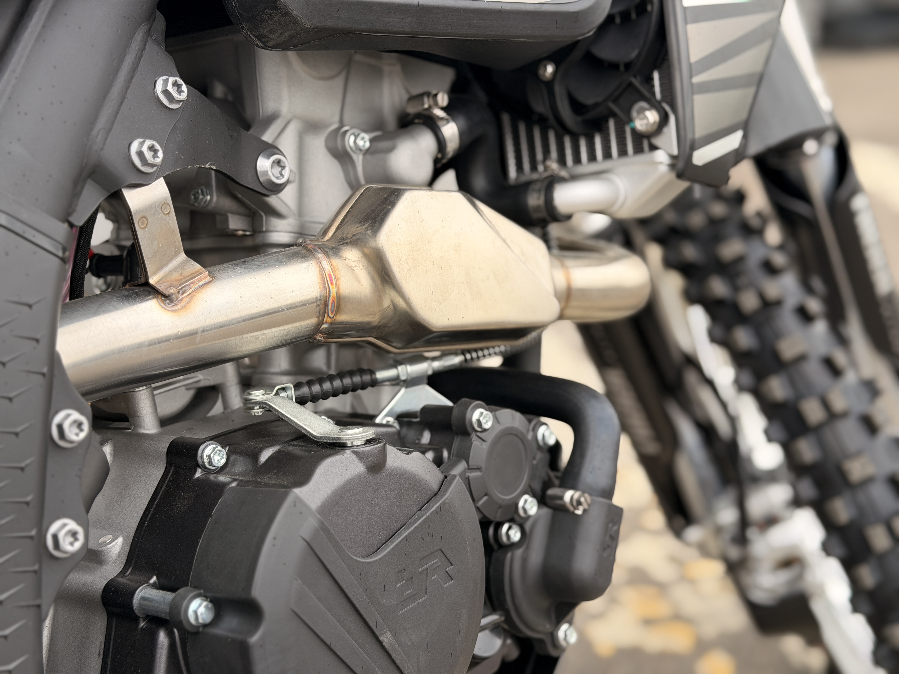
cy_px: 337
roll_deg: -3.3
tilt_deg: -17.2
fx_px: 1247
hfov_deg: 39.7
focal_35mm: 48
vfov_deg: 30.3
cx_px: 450
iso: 64
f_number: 1.78
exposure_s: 1/381
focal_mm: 6.76
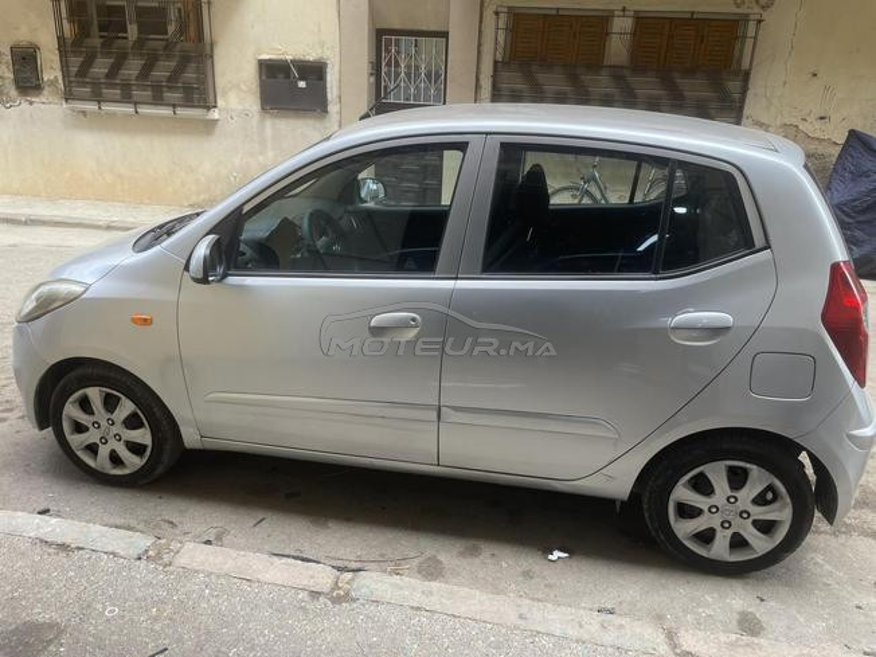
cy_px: 328
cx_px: 438
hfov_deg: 67.3
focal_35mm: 26
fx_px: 658
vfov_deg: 53.1
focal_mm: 4.2
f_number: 1.6
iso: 32
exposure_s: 1/209
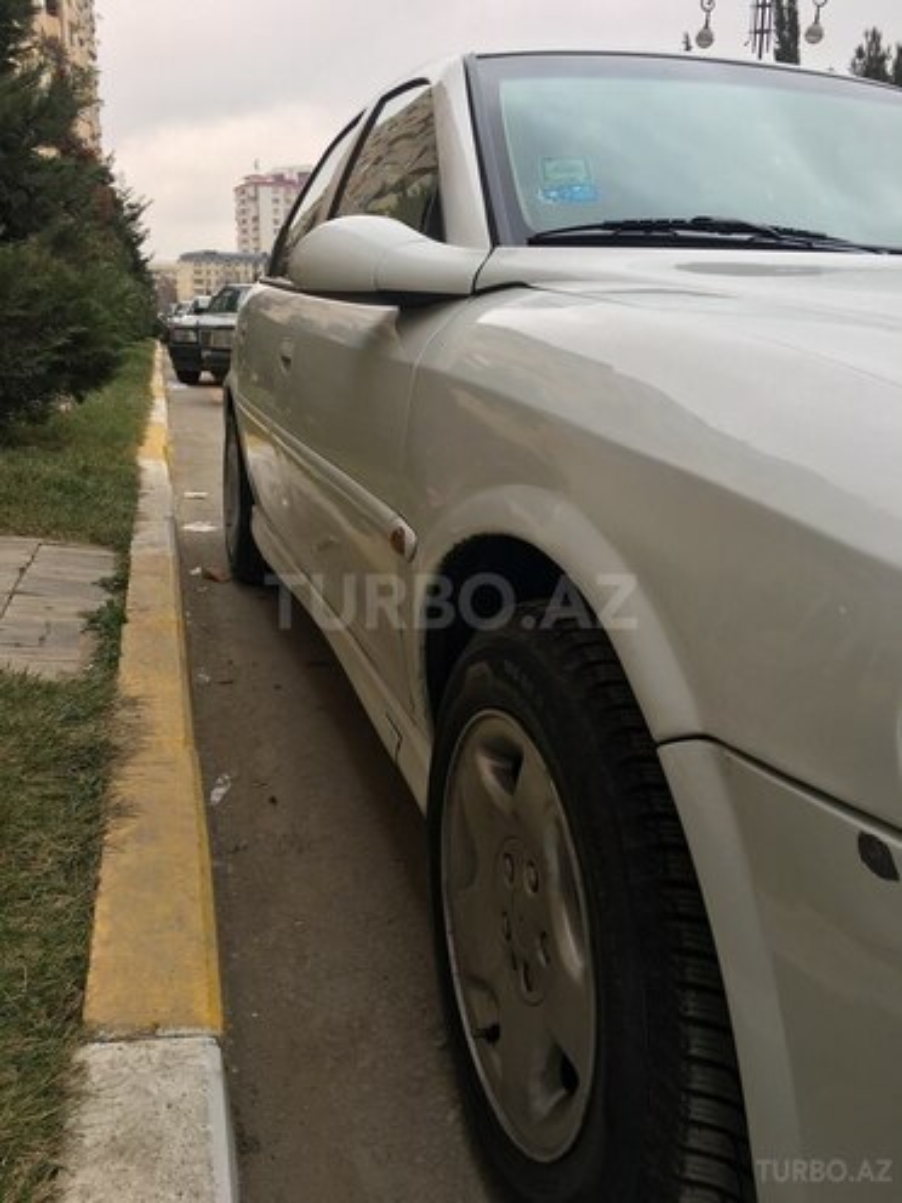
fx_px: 1008
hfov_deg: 48.2
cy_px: 602
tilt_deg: -17.2
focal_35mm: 29
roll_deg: -0.1
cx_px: 451
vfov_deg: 61.7
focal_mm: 4.15
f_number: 2.2
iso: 25
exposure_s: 1/103
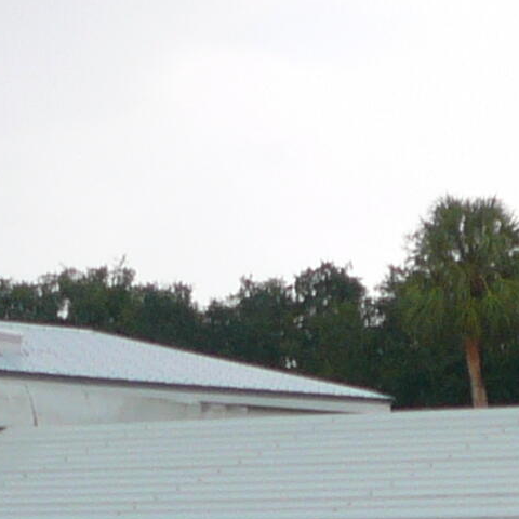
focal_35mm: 165
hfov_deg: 10.4
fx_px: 2799
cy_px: 888
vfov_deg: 10.1
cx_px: 643
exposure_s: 1/80
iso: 80
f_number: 2.8
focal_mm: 5.2
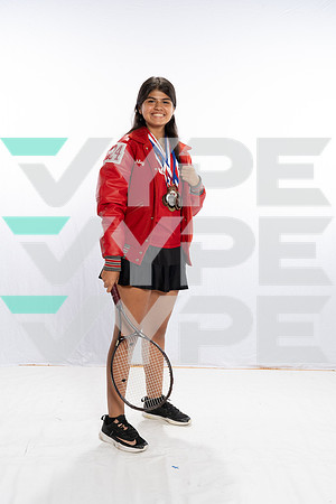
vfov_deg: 46.4
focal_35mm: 42
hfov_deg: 31.9
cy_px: 252
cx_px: 168
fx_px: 588
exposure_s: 1/250
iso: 1250
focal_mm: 42
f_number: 11
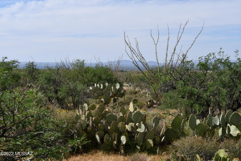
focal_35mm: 57
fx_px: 382
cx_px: 120
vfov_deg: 23.8
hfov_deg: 35.1
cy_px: 80
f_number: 9
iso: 100
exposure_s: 1/320
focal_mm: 38
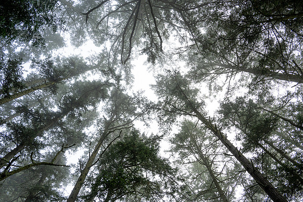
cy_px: 101
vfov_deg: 53.2
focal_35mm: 24
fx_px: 202
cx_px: 152
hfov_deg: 73.7
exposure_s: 1/160
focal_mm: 24
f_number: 11
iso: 640
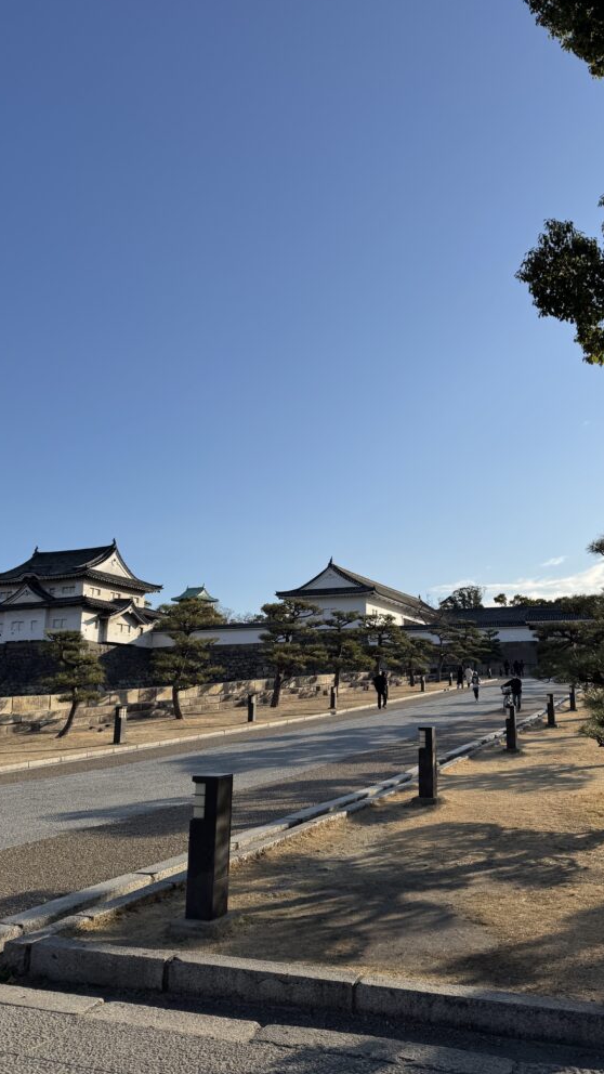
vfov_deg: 69.9
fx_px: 769
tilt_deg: +12.3
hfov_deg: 42.5
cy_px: 538
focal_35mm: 27
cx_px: 388
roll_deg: +0.5
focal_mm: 6.76
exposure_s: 1/6410
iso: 80
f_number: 1.78
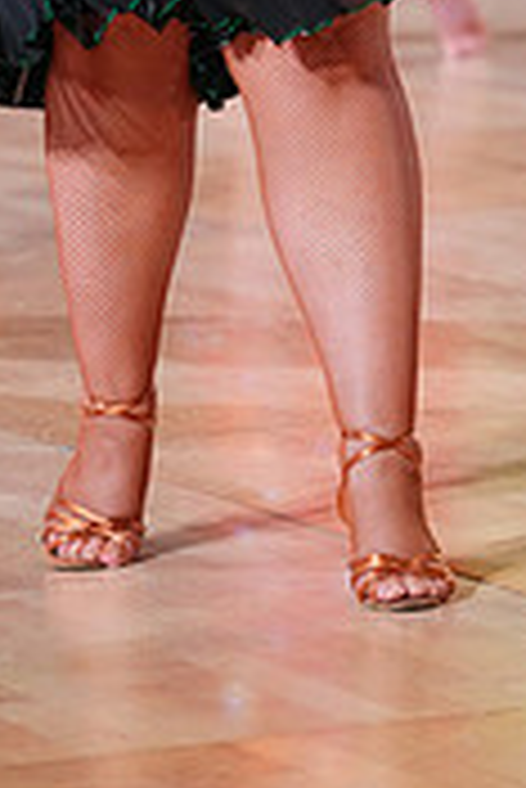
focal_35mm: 397
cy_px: -374
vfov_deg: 5.1
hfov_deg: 3.5
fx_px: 8683
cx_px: 492
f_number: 2.8
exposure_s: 1/400
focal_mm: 120
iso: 2000
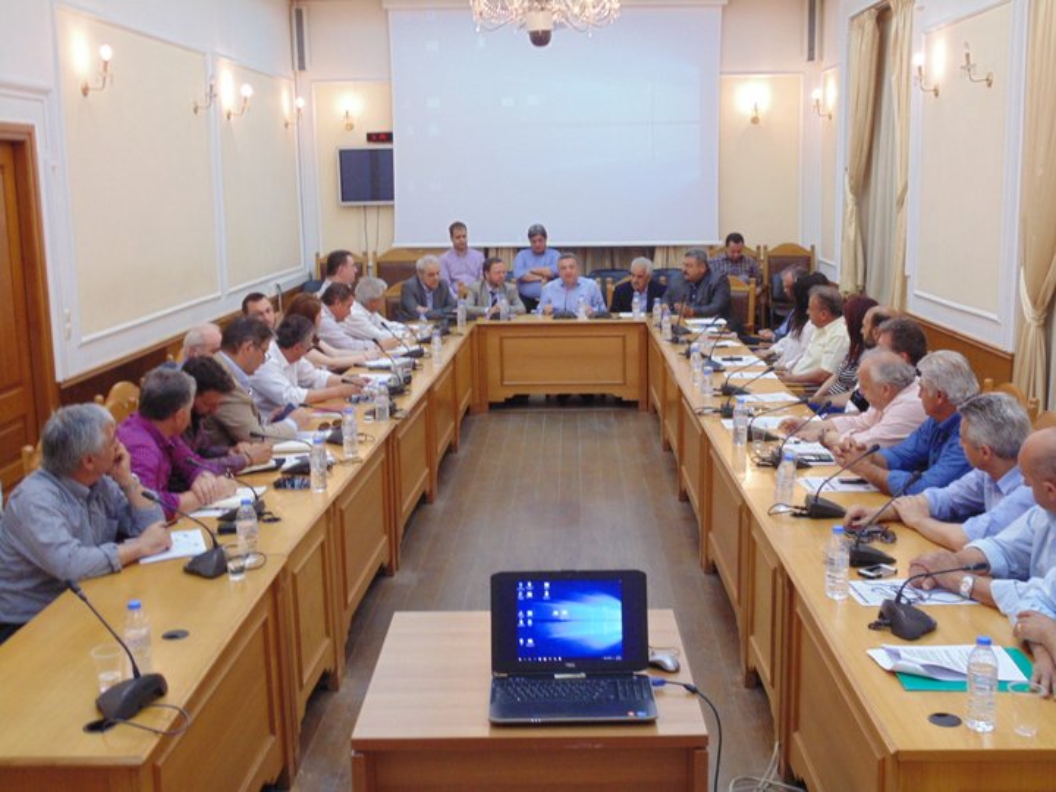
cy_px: 396
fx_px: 1251
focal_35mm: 41
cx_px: 528
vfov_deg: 35.1
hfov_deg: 45.8
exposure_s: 1/30
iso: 250
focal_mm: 7.4
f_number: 3.6
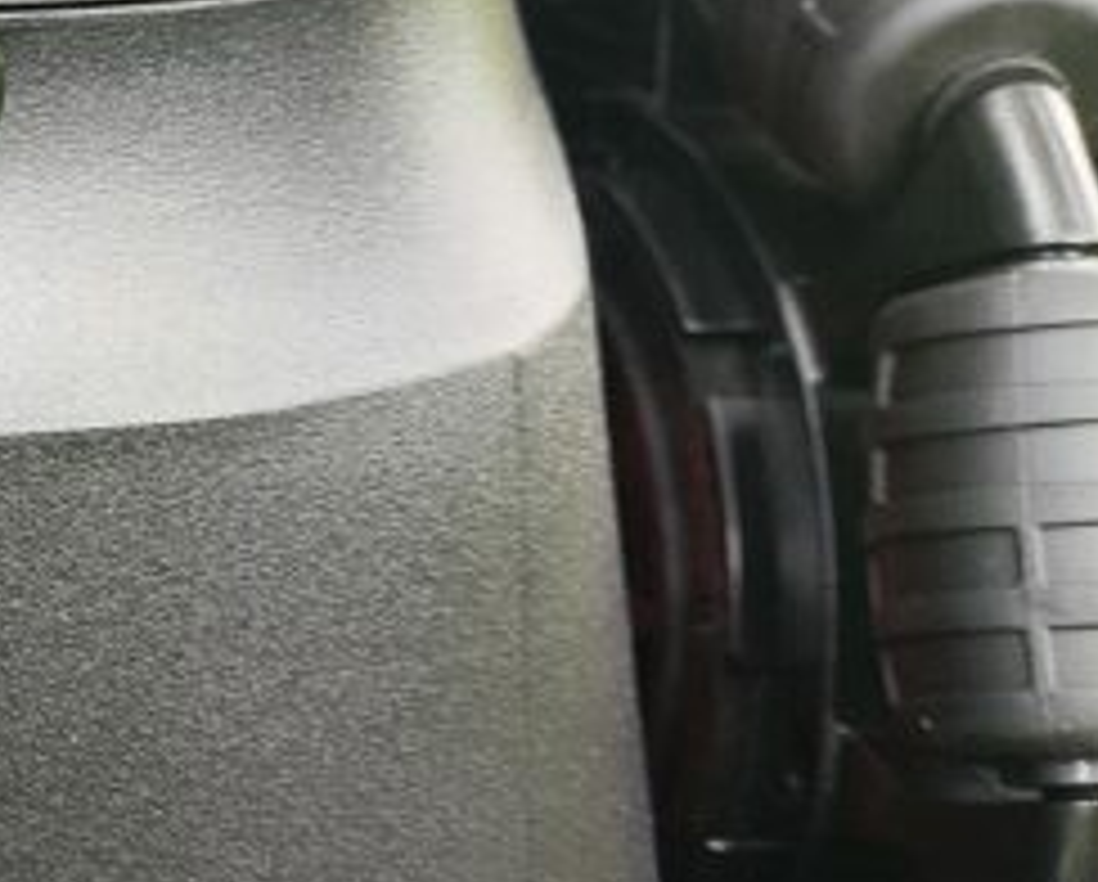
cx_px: -1017
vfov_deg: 16.6
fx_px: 3027
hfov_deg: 16.4
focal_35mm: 93
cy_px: 392
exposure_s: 1/50
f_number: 1.8
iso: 59
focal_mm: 4.68
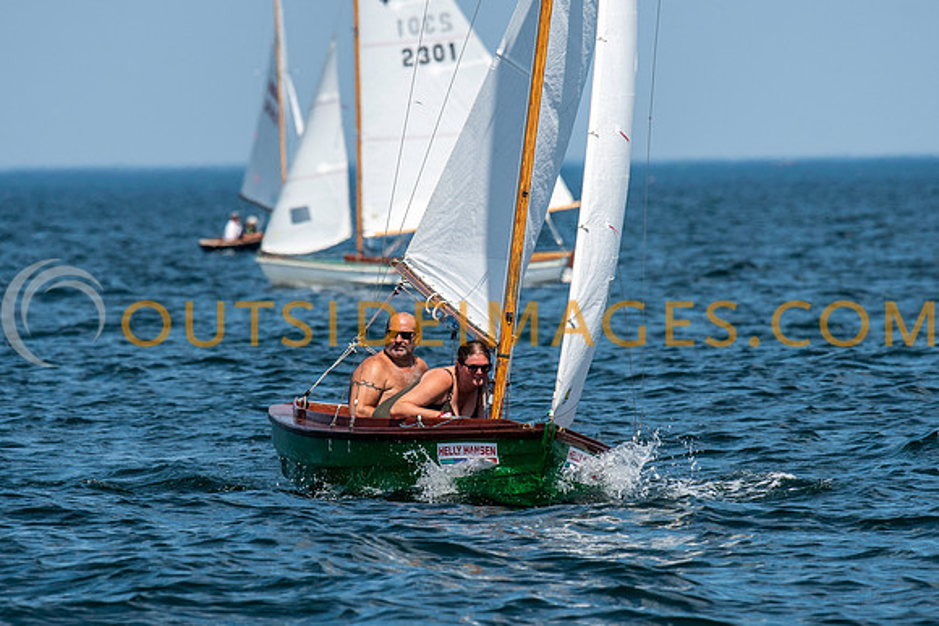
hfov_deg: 3.7
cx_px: 469
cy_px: 382
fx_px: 14491
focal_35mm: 555
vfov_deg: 2.5
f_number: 5.6
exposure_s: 1/2500
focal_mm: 300
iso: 320
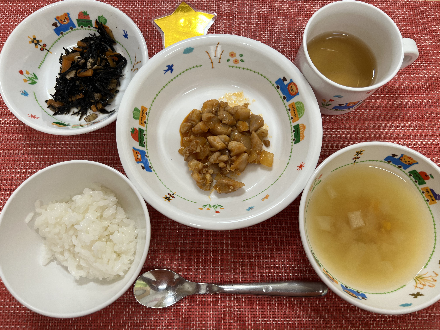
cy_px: 165
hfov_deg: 67.3
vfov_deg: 53.1
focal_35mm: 26
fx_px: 330
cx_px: 220
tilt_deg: -76.9
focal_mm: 5.7
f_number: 1.5
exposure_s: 1/100
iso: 64
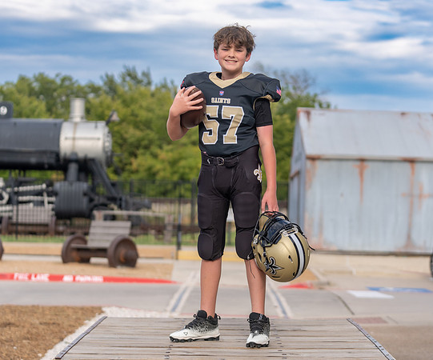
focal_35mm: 91
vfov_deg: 17.2
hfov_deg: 20.6
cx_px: 247
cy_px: 175
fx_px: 1191
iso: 100
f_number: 2.8
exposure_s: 1/800
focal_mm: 70
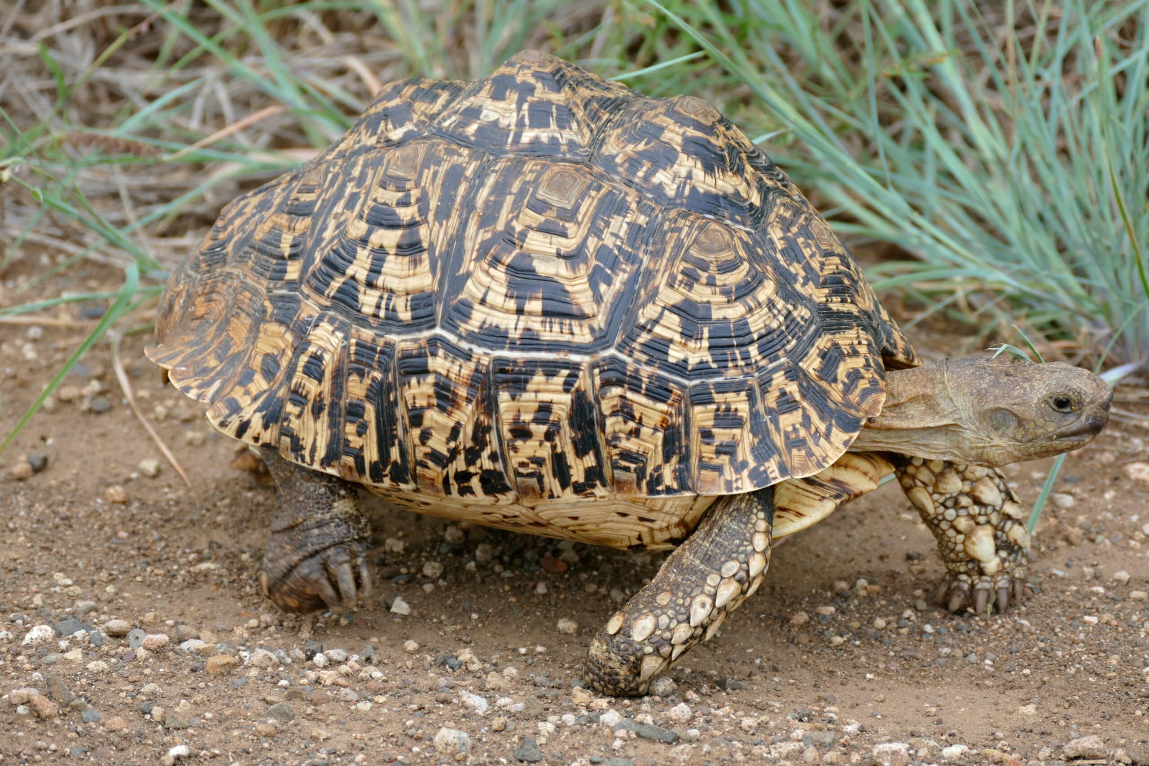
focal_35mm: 274
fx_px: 8745
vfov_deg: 5.0
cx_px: 574
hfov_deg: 7.5
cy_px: 383
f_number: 4
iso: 125
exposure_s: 1/320
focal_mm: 100.06
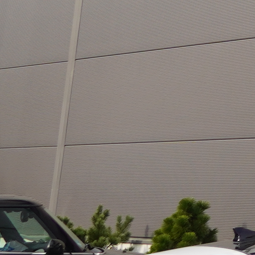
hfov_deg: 5.7
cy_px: -397
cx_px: 1063
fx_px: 2173
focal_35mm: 261
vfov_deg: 6.3
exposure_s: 1/125
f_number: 9
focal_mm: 23
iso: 100
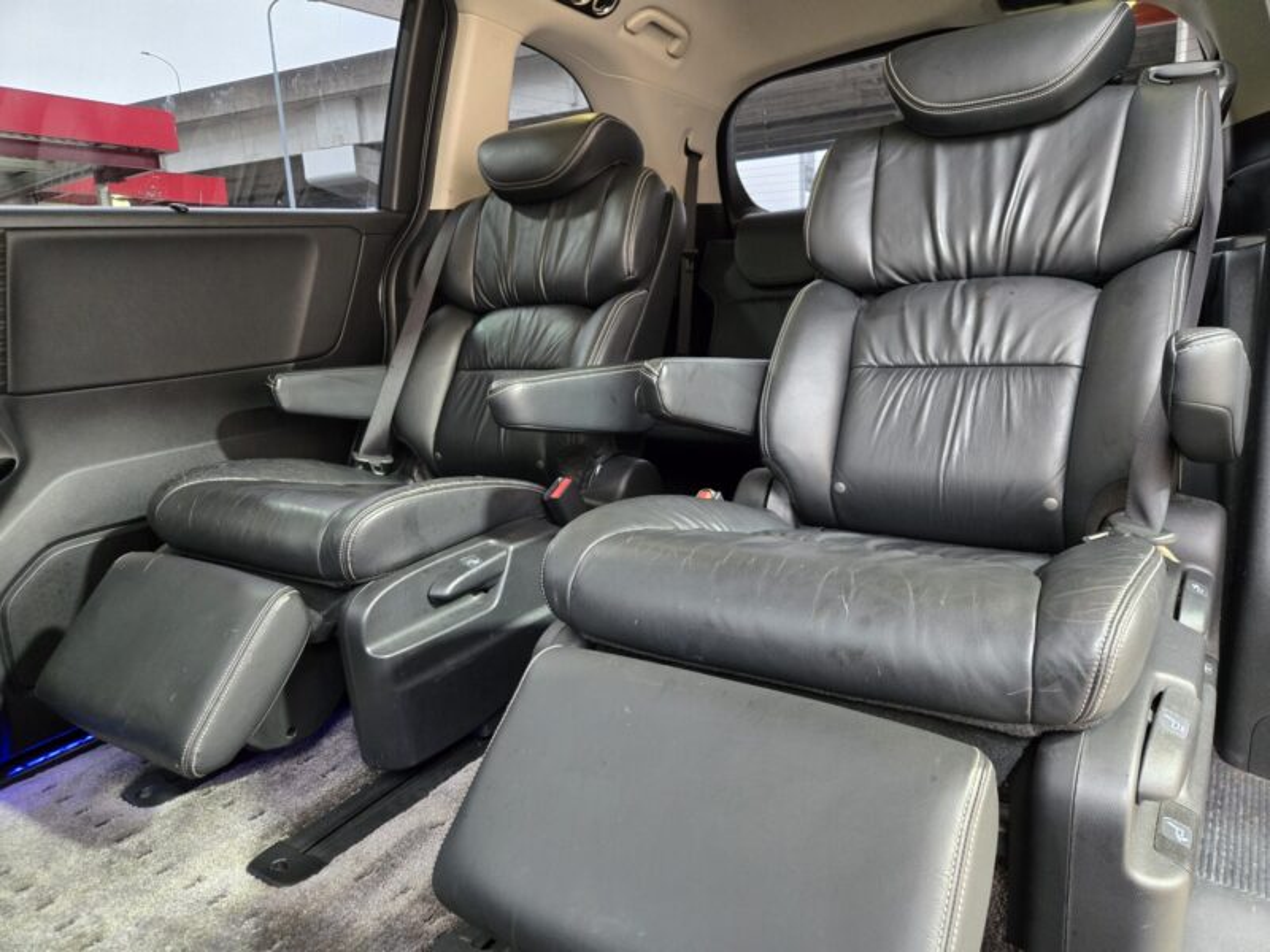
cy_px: 476
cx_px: 635
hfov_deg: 73.9
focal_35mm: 23
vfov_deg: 58.9
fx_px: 844
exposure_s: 1/60
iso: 1000
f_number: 1.8
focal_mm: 5.4
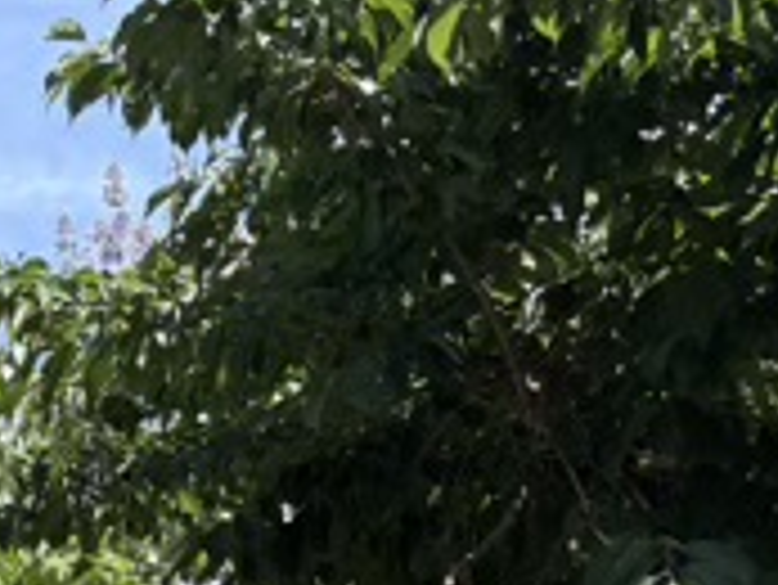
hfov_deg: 17.0
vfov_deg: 13.0
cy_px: 997
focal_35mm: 105
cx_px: -378
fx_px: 2362
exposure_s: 1/1399
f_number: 1.6
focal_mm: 5.96
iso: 50
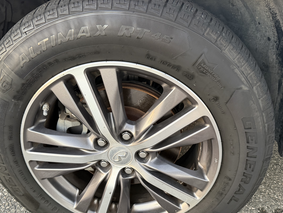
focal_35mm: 32
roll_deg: -1.0
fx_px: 262
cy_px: 120
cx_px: 137
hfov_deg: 56.8
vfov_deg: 44.1
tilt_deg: -29.7
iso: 320
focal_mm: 6.76
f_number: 1.78
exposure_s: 1/60
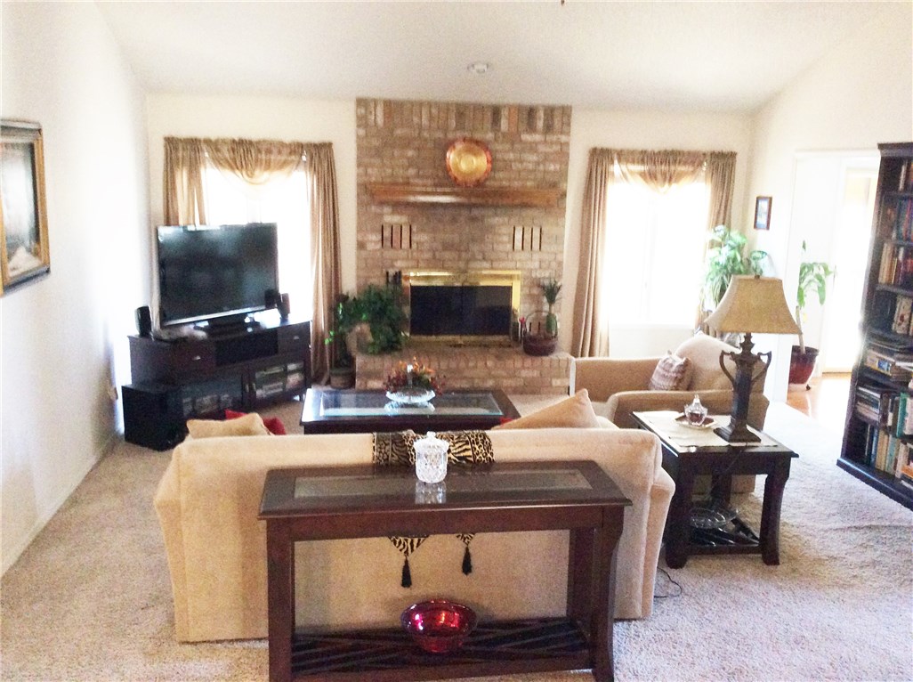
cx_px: 456
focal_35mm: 32
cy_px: 341
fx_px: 843
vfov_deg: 44.0
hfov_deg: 56.9
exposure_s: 1/24
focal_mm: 3.3
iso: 200
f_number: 2.4
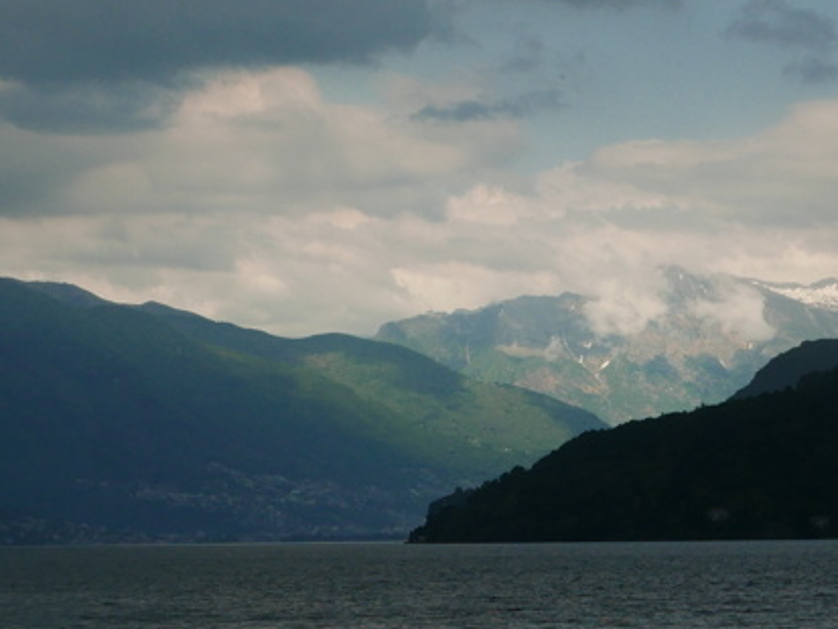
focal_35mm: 131
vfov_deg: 11.3
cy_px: 136
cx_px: 336
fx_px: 3172
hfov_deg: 15.0
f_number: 5.6
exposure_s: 1/500
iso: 200
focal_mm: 21.3
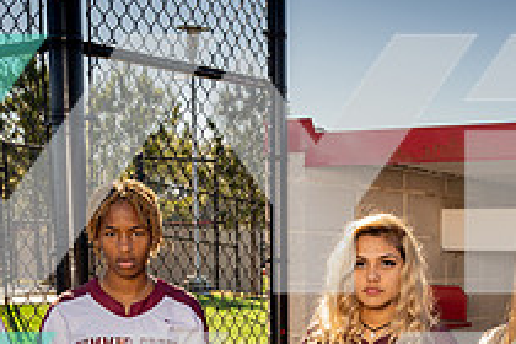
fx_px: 1147
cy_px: 463
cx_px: 425
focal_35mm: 80
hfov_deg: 24.9
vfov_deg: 16.1
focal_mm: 29
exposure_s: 1/250
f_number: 6.3
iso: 125
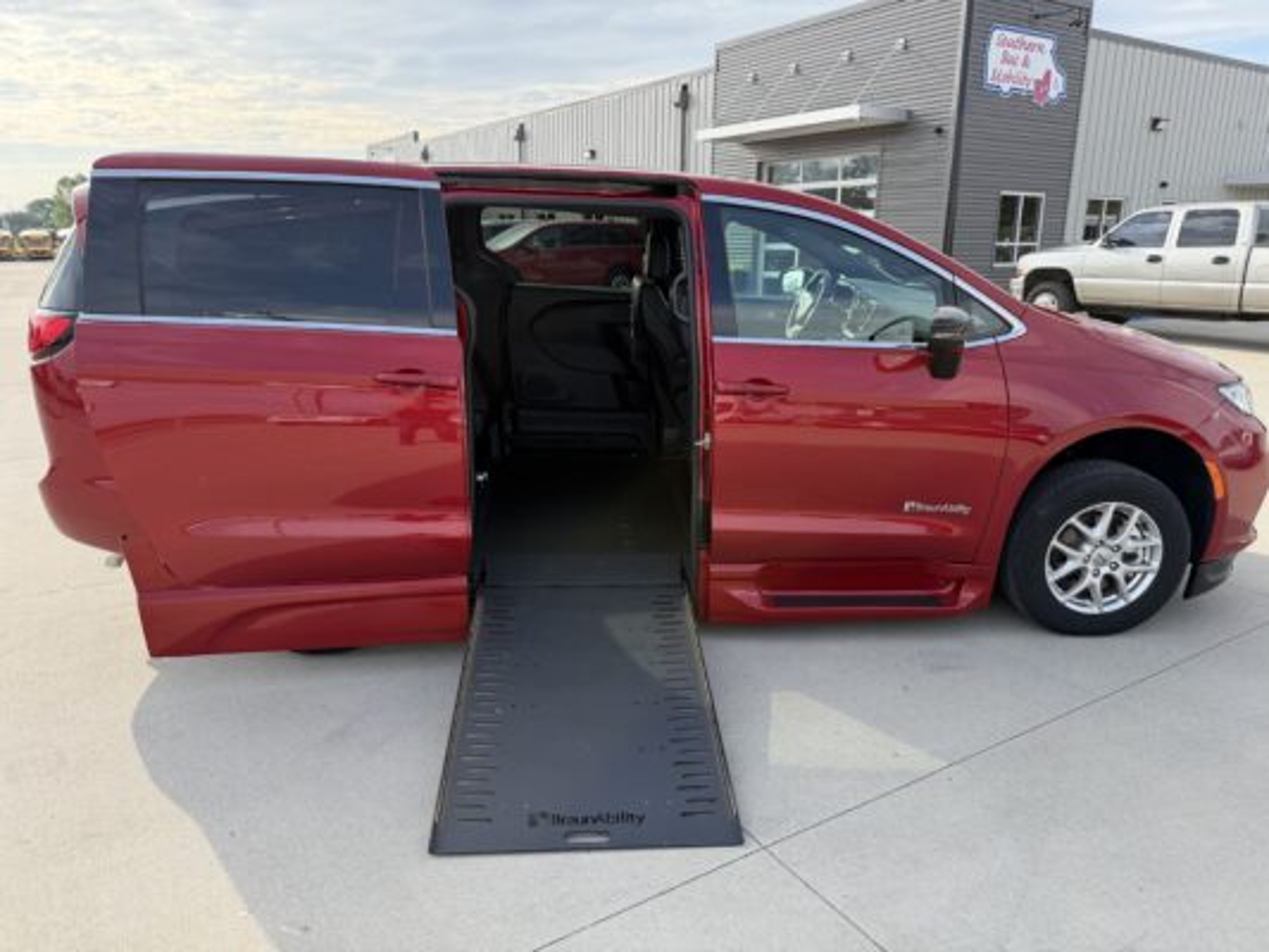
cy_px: 476
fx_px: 880
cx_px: 634
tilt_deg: -15.4
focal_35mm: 24
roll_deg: +0.2
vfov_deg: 56.8
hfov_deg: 71.6
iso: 100
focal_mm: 6.76
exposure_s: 1/1553
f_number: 1.78
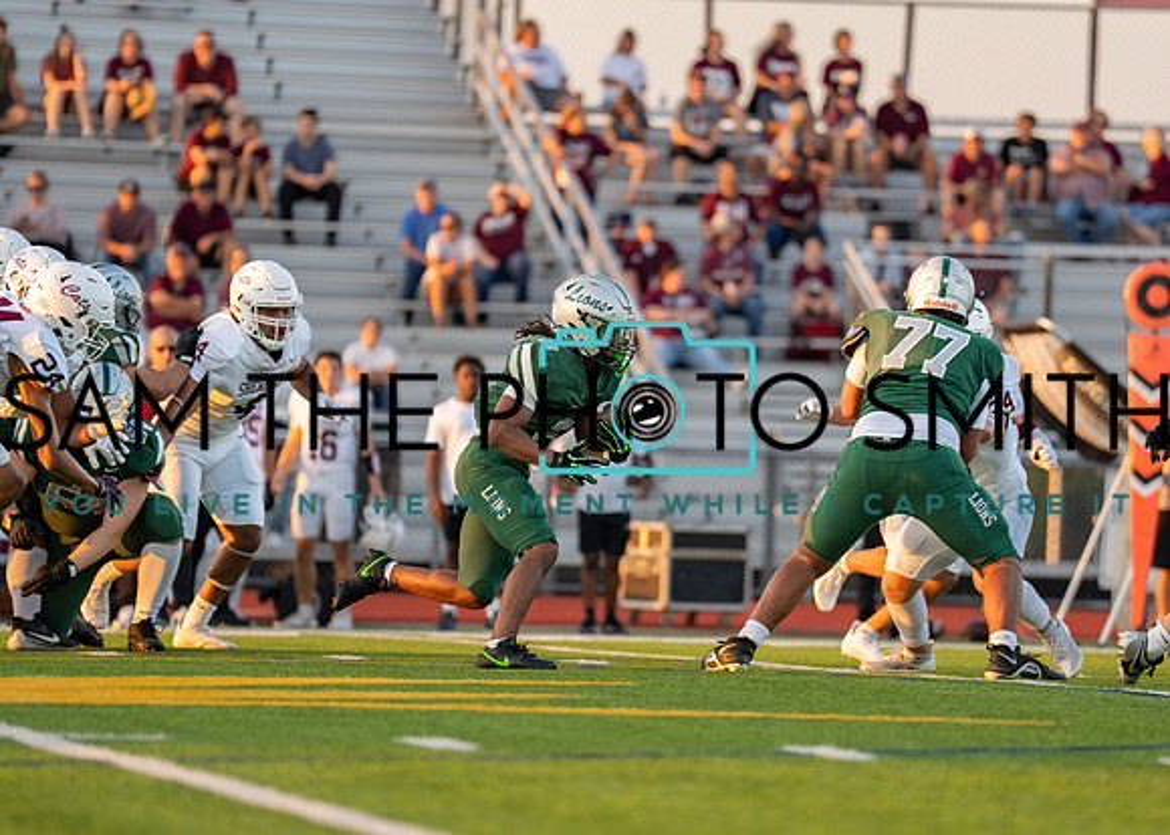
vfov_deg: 5.3
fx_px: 9084
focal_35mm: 273
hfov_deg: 7.4
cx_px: 658
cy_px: 391
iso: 500
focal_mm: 200
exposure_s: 1/1250
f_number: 2.8
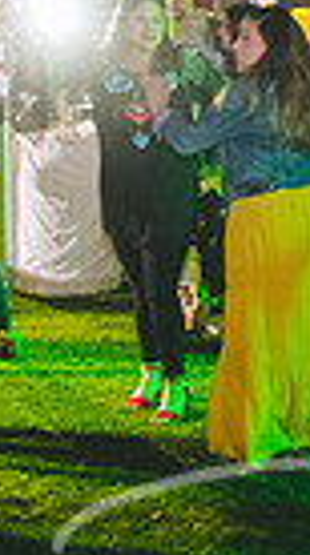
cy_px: 163
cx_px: 451
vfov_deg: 20.1
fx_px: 1559
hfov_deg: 11.0
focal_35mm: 106
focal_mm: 24
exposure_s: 1/60
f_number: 2.8
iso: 4000
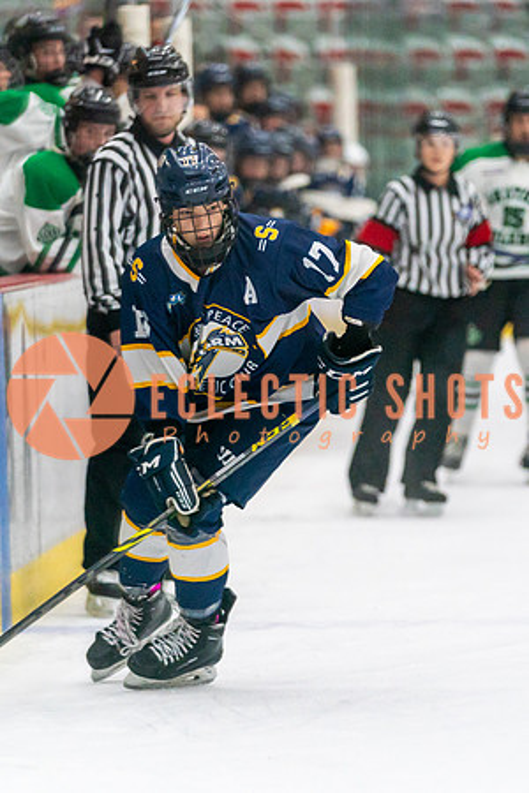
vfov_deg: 7.6
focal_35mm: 272
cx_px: 282
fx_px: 5984
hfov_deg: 5.1
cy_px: 396
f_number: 2.8
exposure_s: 1/1250
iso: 3200
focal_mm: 181
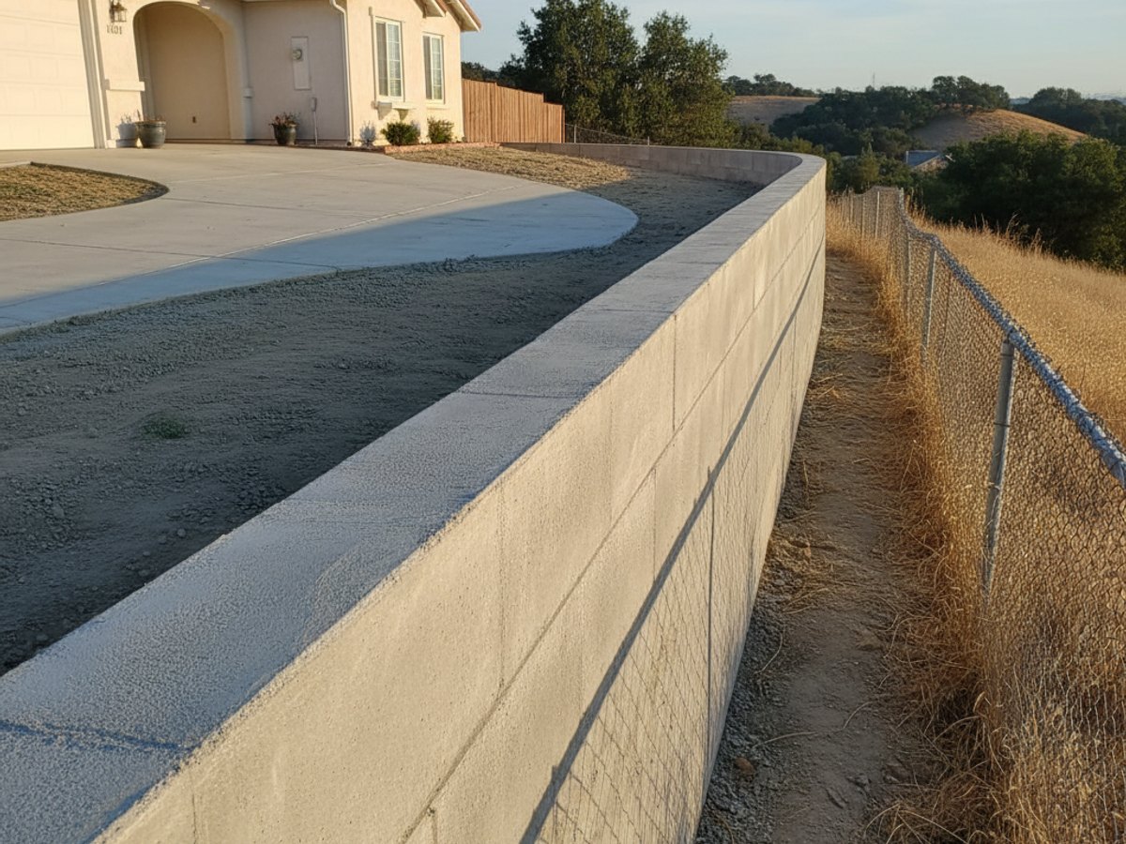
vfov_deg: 58.9
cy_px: 422
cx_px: 563
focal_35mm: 23
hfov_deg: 73.9
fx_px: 748
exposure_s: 1/689
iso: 246
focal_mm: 6.4
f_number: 1.8
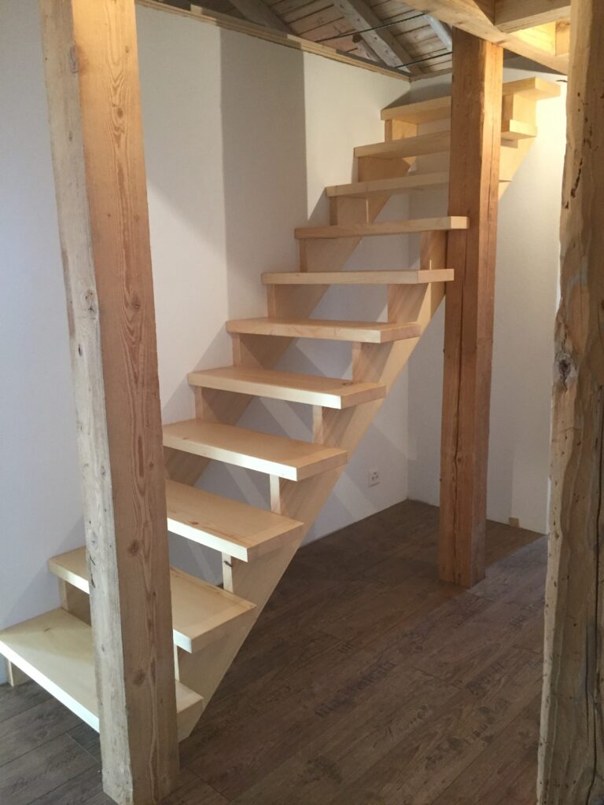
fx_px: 675
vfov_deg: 61.7
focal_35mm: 29
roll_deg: +3.2
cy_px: 402
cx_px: 302
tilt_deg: -12.0
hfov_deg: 48.2
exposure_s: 1/33
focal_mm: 4.15
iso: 200
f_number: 2.2
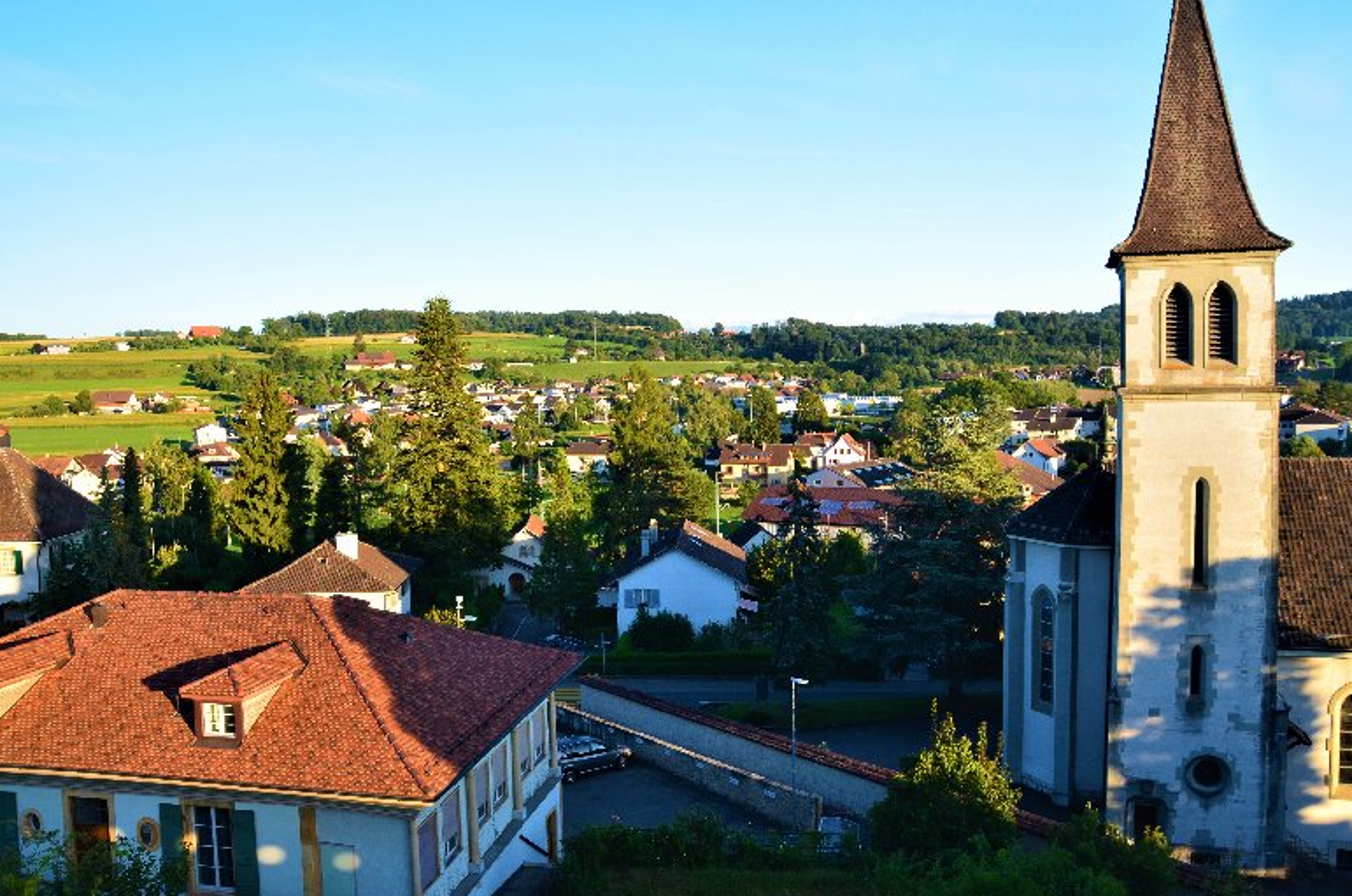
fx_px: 1050
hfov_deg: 65.6
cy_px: 447
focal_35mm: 28
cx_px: 687
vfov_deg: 46.2
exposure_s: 1/100
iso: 400
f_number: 9
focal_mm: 18
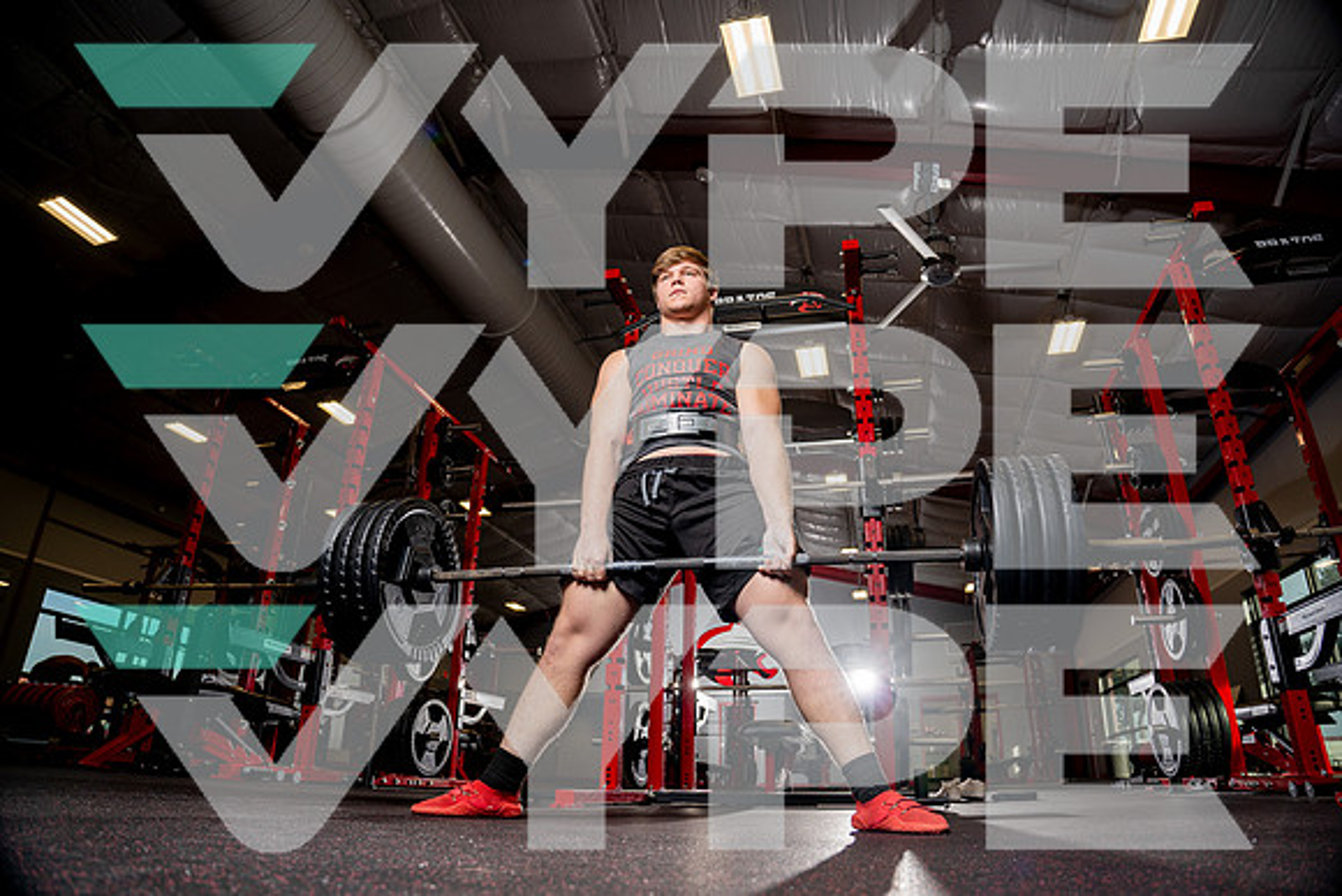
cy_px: 448
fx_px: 746
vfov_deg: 62.0
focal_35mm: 20
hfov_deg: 84.0
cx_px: 671
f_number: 4
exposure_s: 1/250
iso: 100
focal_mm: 20
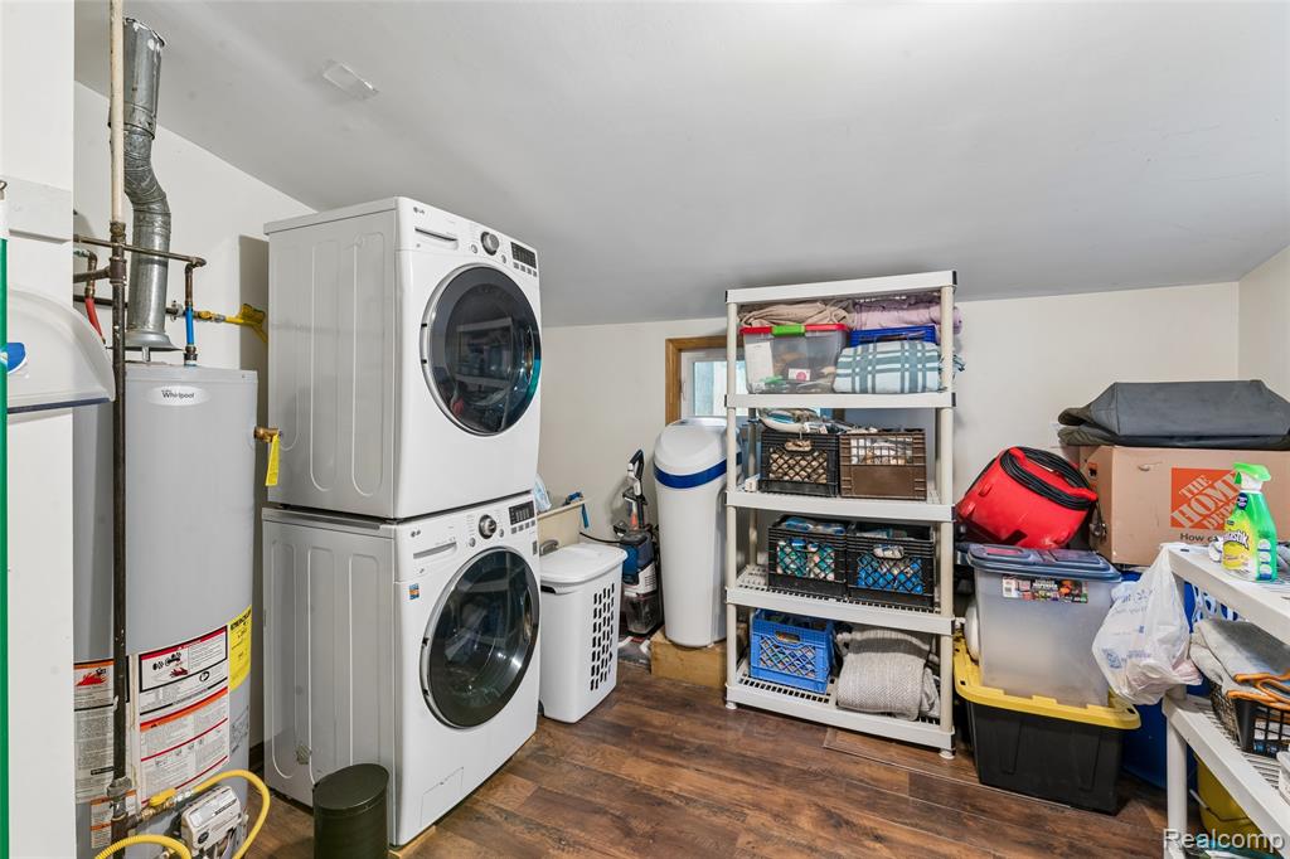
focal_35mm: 16
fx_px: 566
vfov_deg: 74.4
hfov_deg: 97.5
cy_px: 430
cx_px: 645
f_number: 13
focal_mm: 15.8
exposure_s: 1.6
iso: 400
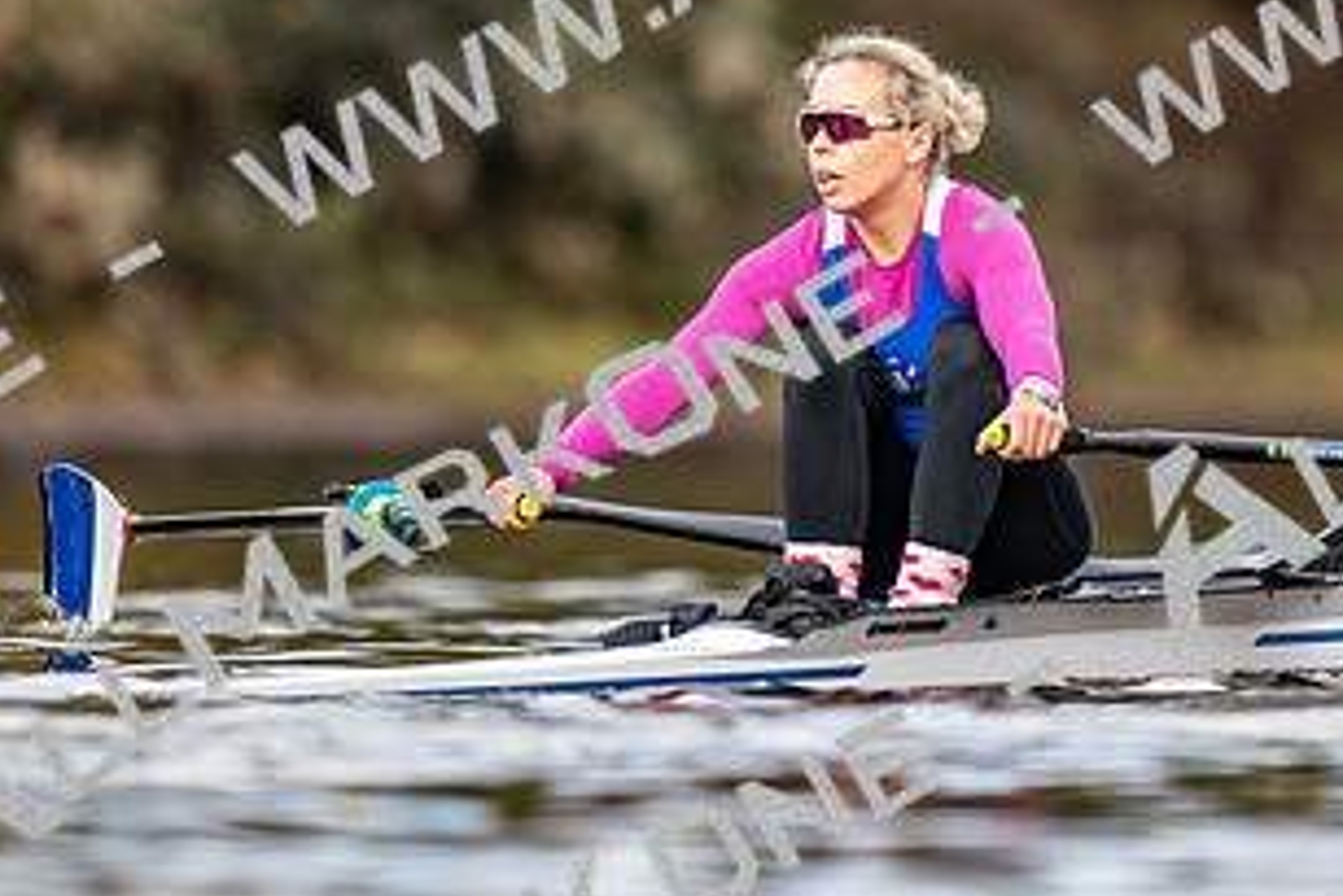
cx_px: 774
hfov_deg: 1.8
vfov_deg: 1.2
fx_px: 42248
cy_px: 238
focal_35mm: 1132
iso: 1800
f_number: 4
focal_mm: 600
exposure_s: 1/2500
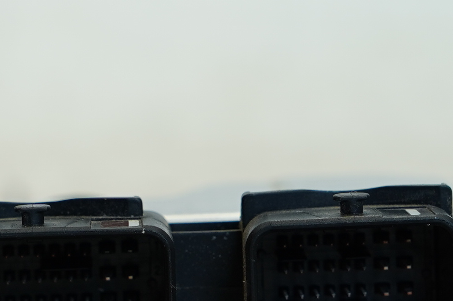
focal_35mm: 194
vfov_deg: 7.0
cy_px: 351
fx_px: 2439
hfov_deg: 10.6
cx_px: 98
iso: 250
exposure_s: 1/80
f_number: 4
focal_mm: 43
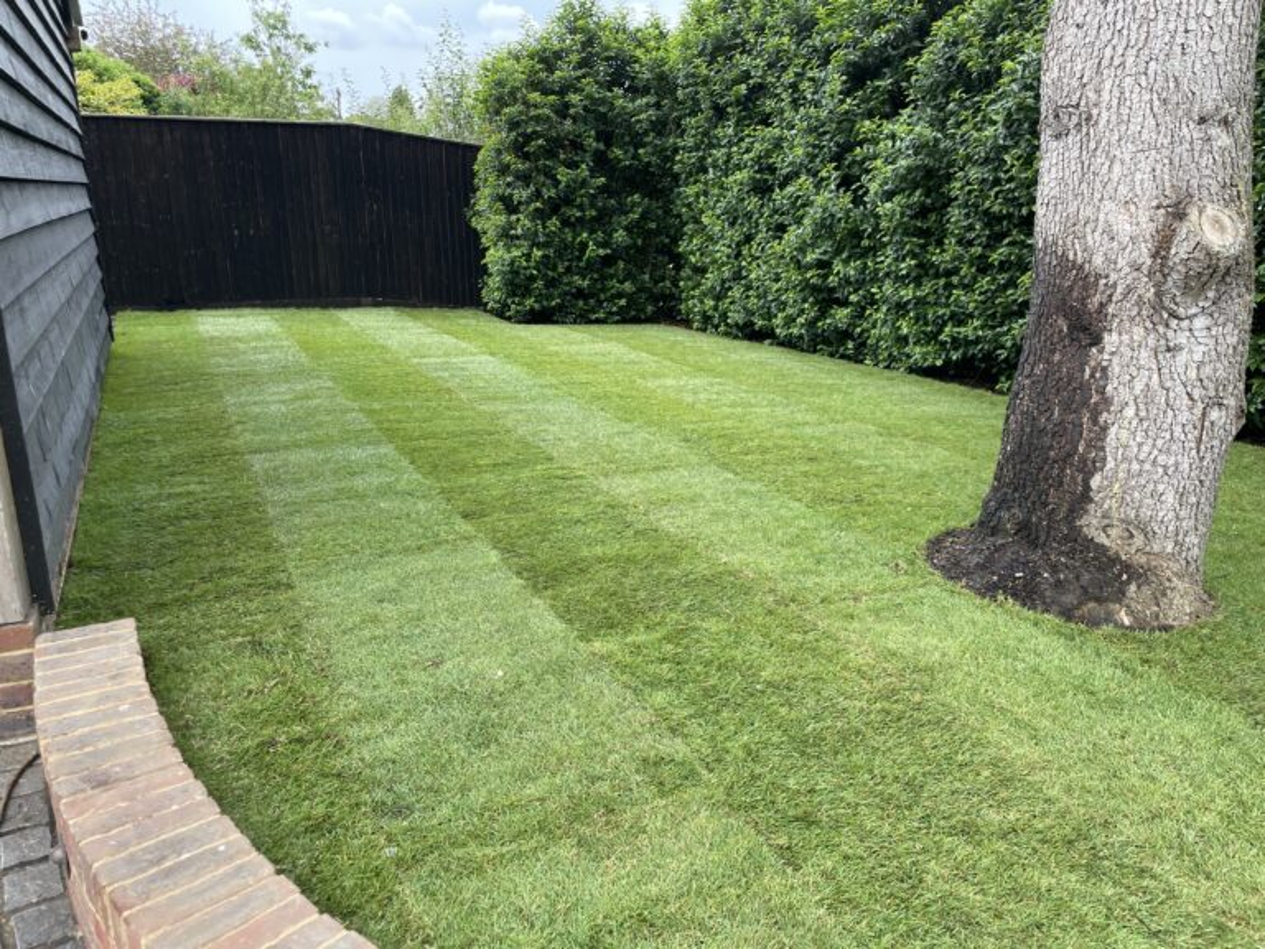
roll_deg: +0.6
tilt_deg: -16.3
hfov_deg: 67.3
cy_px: 474
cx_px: 632
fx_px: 950
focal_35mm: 26
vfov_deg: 53.1
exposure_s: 1/442
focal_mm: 4.2
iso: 32
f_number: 1.6
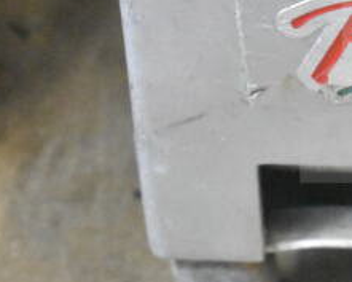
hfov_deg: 8.9
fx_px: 2223
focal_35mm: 213
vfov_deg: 7.2
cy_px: 57
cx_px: 478
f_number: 5.6
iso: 18000
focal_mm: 55
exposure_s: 1/100
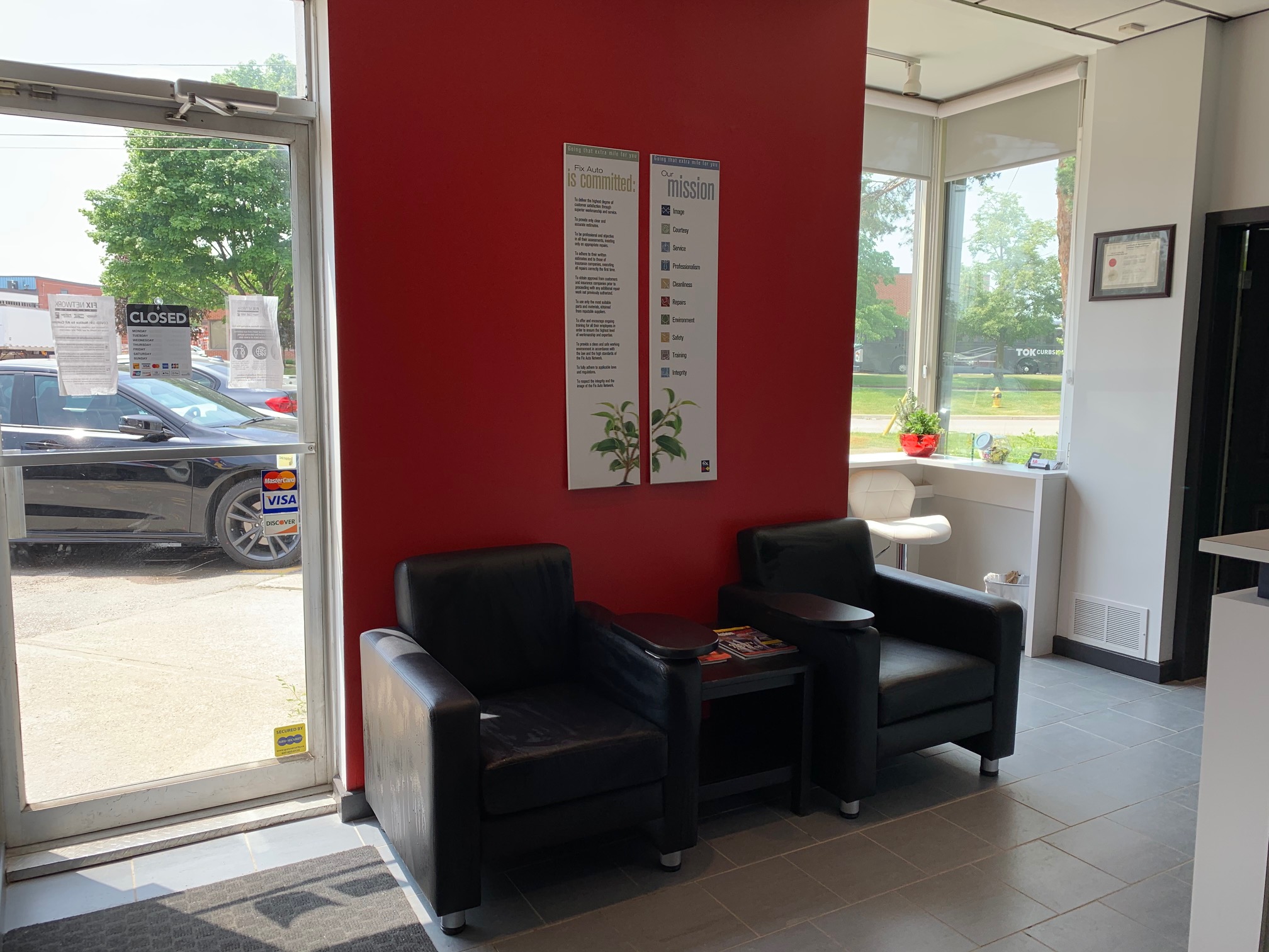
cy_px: 476
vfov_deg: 53.1
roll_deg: -1.2
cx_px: 634
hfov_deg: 67.3
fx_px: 953
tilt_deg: -5.4
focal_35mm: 26
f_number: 1.8
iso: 25
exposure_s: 1/285
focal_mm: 4.25
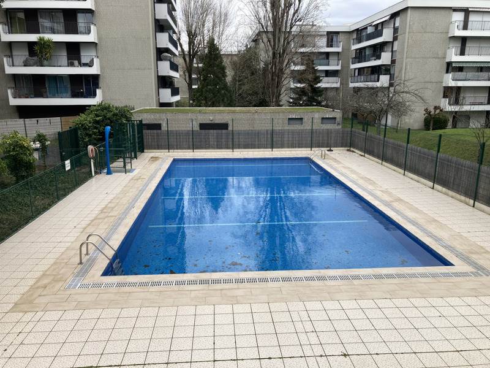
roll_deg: +0.1
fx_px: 396
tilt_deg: -14.1
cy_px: 184
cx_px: 245
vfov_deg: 49.7
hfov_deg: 63.4
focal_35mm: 28
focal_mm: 3.99
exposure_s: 1/267
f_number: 1.8
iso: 20
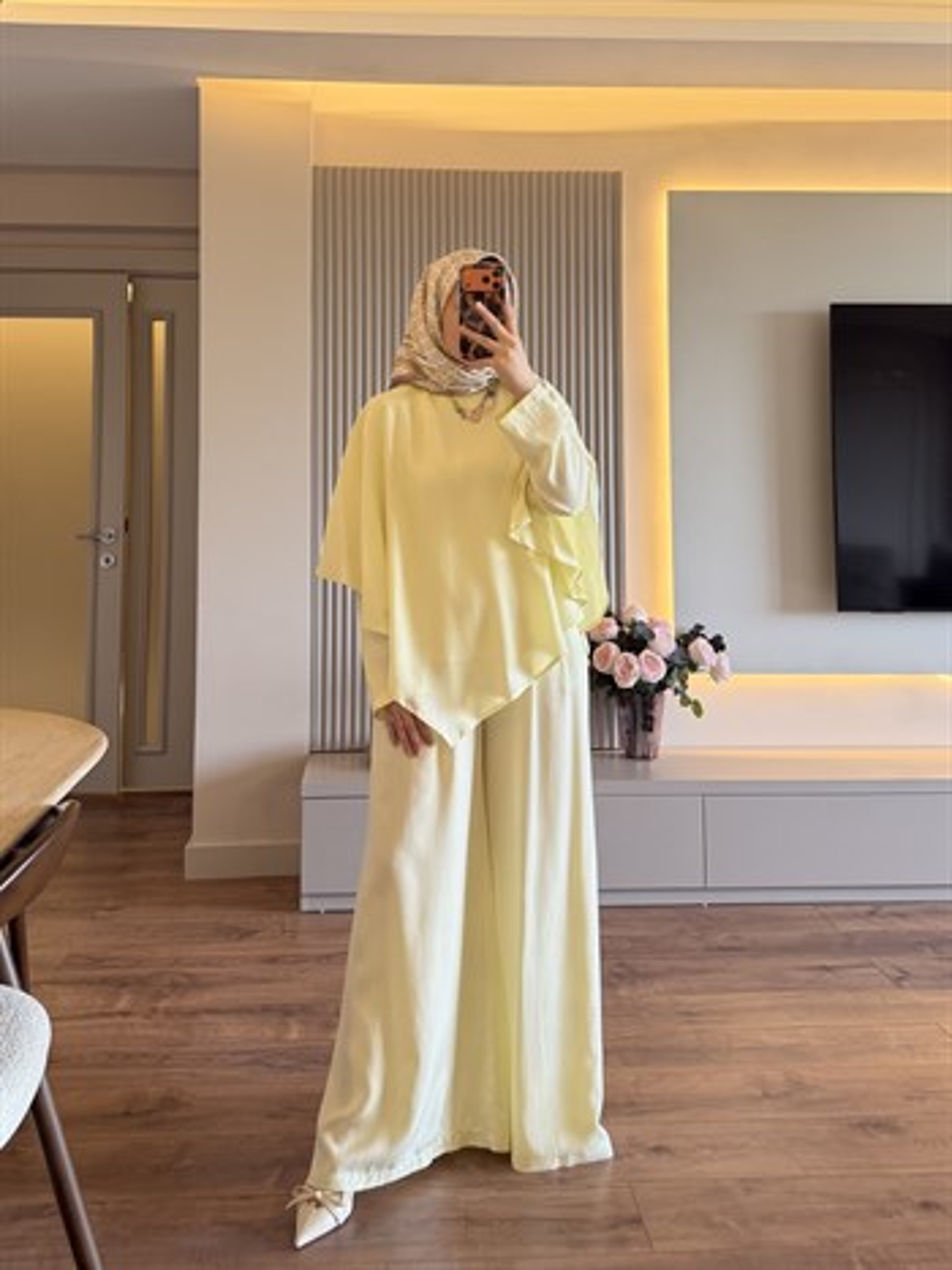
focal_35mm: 24
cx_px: 476
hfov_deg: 56.8
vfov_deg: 71.6
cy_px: 635
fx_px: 880
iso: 160
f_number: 1.78
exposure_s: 1/121
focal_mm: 6.76
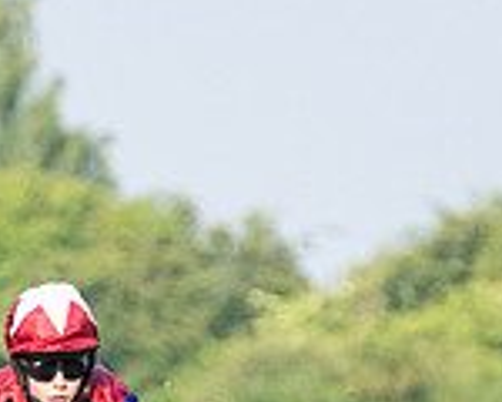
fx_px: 21276
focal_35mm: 1432
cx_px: -43
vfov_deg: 1.1
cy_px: 577
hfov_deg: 1.4
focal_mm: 210
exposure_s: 1/2500
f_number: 4
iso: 400
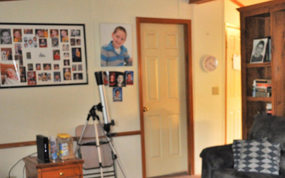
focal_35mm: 56
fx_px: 435
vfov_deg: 22.7
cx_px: 174
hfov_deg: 36.1
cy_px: 152
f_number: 3.8
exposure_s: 1/60
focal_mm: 20
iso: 800
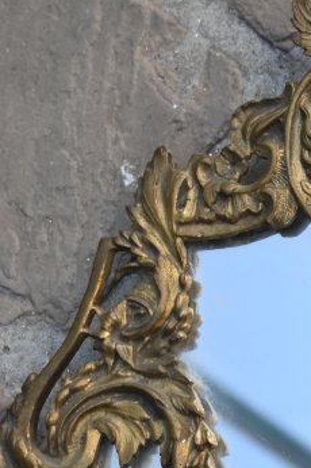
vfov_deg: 8.2
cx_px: 498
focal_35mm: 250
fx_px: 3246
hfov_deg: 5.4
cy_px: 580
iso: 280
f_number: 4.8
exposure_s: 1/250
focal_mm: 48
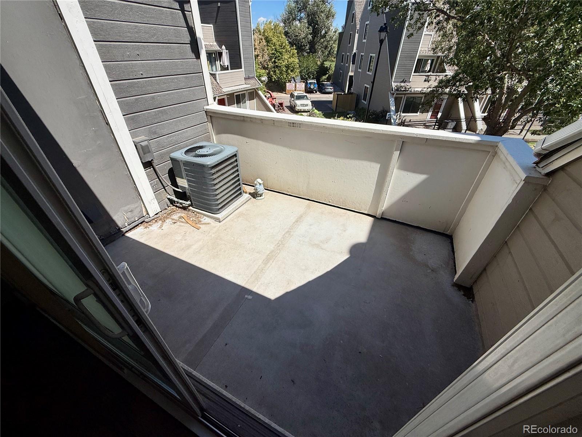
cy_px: 218
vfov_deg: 85.7
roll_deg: -0.6
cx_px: 291
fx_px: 235
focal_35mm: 14
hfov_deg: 102.1
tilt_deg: -36.1
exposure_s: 1/3289
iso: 50
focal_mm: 2.22
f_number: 2.2
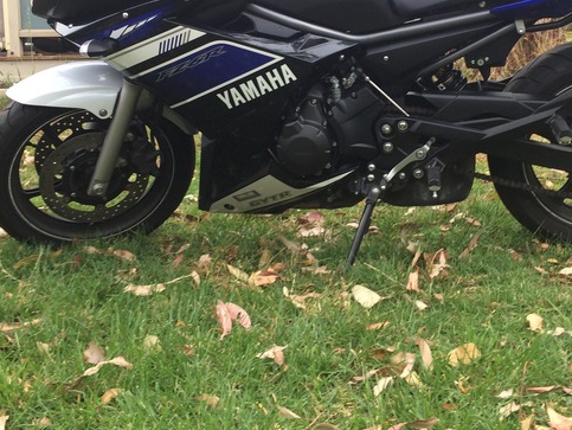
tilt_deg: -4.3
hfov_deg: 39.4
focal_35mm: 48
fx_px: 794
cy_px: 102
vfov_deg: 29.8
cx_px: 356
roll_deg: +1.2
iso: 64
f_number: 2.2
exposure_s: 1/100
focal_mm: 4.15
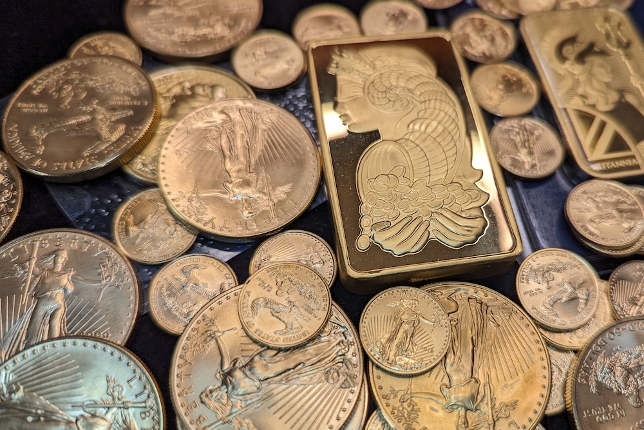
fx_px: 537
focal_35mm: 30
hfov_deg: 61.5
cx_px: 383
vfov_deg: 43.6
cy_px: 237
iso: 65
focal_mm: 6.81
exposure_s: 1/210
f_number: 1.85
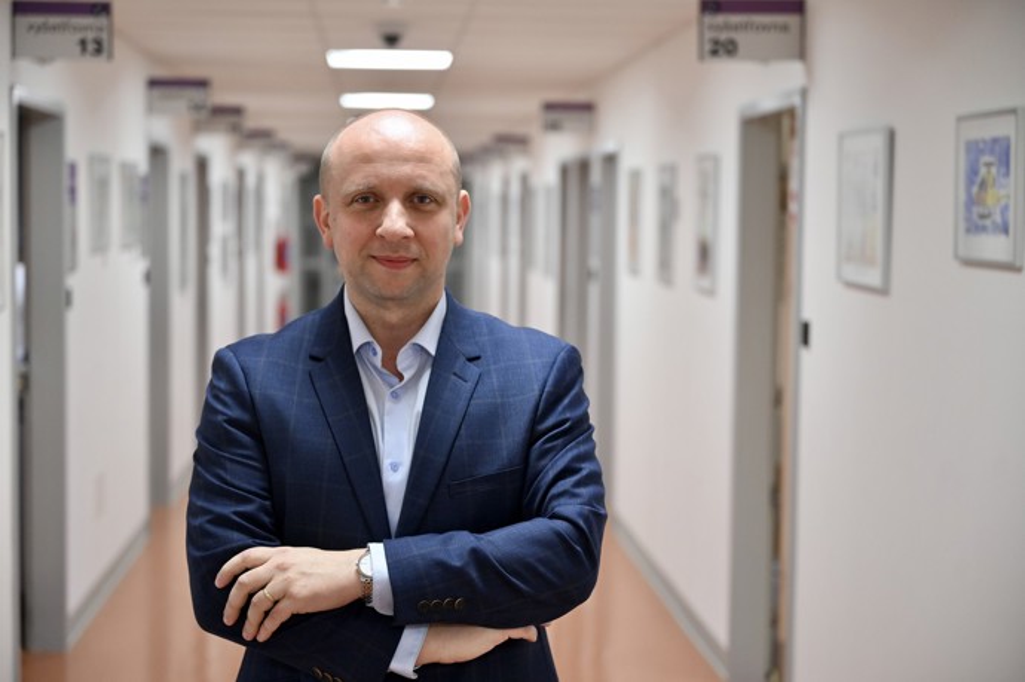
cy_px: 341
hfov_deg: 31.0
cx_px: 512
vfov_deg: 20.9
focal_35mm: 65
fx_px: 1849
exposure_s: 1/160
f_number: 3.2
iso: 1400
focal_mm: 65
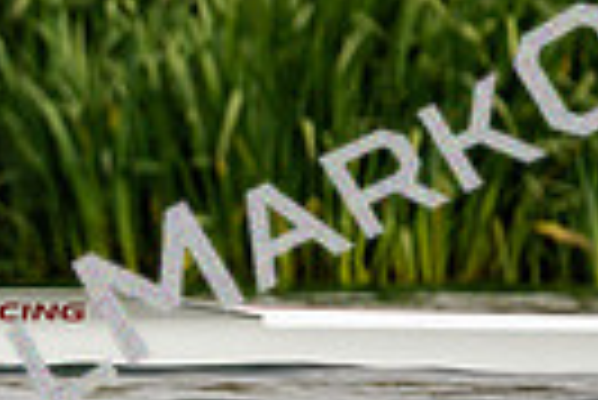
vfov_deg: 0.5
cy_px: 169
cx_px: -598
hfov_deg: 0.8
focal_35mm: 2620
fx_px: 43568
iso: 320
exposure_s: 1/2000
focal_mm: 600
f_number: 6.3
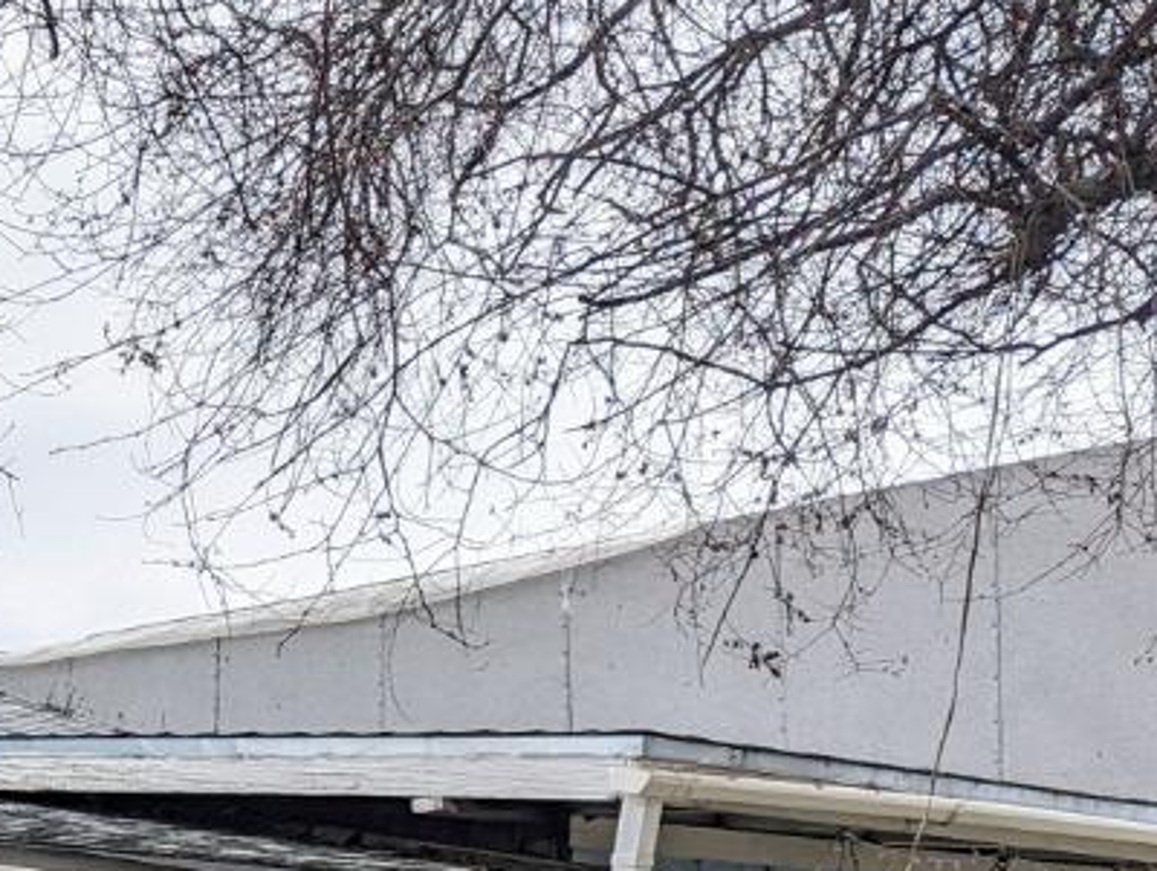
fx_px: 3012
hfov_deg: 17.8
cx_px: -882
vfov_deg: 15.8
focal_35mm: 90
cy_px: 1058
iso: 46
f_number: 1.85
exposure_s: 1/474
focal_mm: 6.81
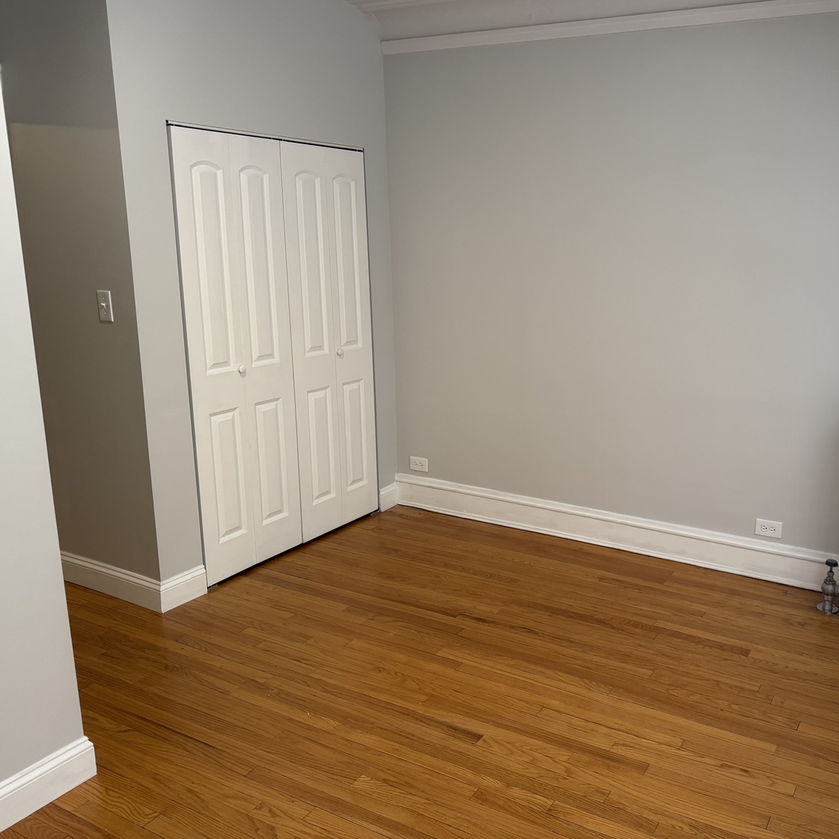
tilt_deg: -12.6
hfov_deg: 54.6
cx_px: 551
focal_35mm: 29
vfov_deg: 55.6
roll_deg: -0.6
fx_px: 795
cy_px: 410
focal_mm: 6.76
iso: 200
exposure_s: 1/120
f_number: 1.78
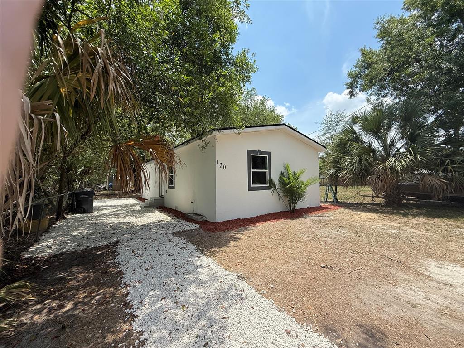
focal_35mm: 14
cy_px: 174
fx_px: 188
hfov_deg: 102.1
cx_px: 232
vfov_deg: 85.7
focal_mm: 2.22
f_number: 2.2
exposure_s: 1/1497
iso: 64
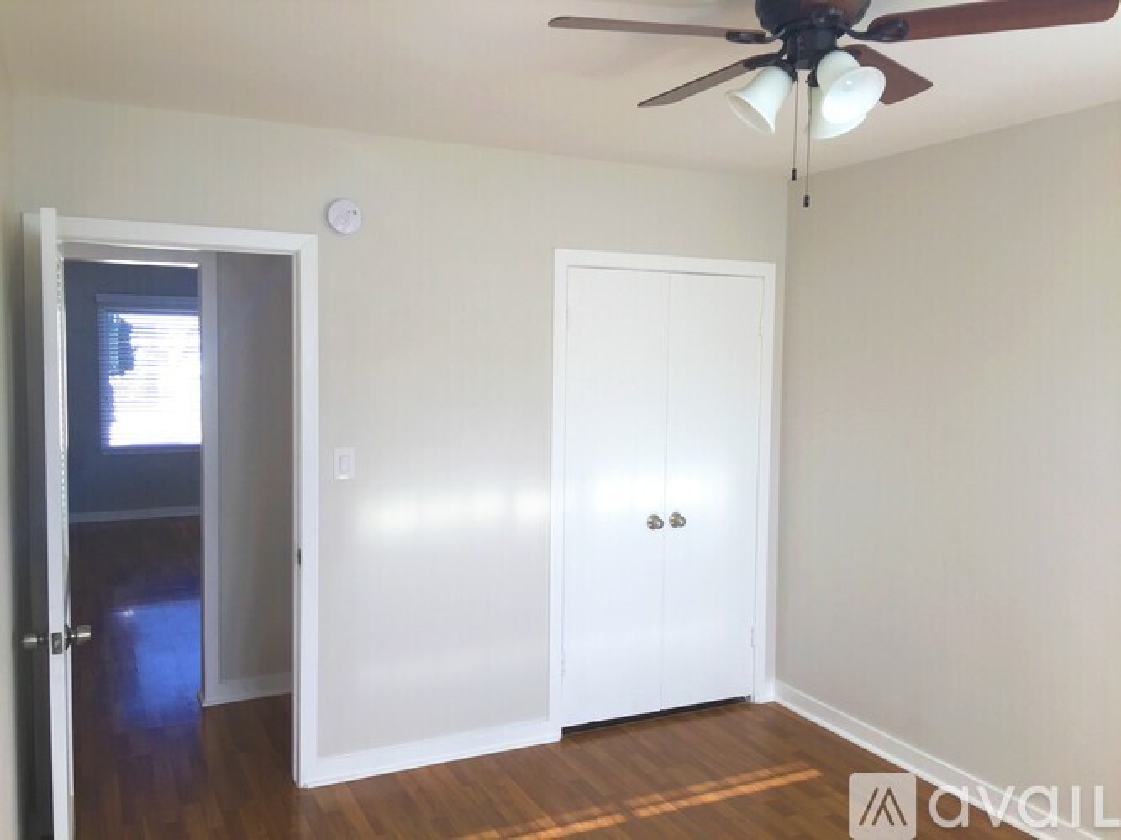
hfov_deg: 61.7
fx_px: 939
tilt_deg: -4.3
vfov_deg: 48.2
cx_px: 560
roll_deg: -1.2
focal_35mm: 29
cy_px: 420
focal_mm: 4.15
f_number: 2.2
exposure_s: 1/120
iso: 32
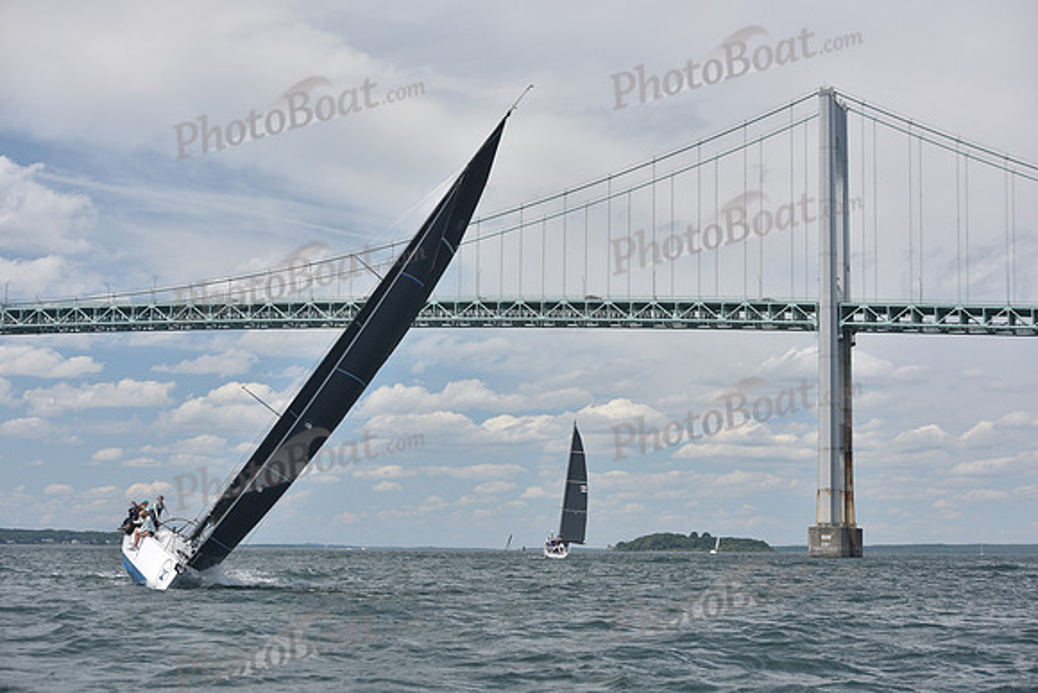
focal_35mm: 70
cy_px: 346
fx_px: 2019
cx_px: 519
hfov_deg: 28.8
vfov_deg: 19.5
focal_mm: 70
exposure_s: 1/800
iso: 320
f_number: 7.1
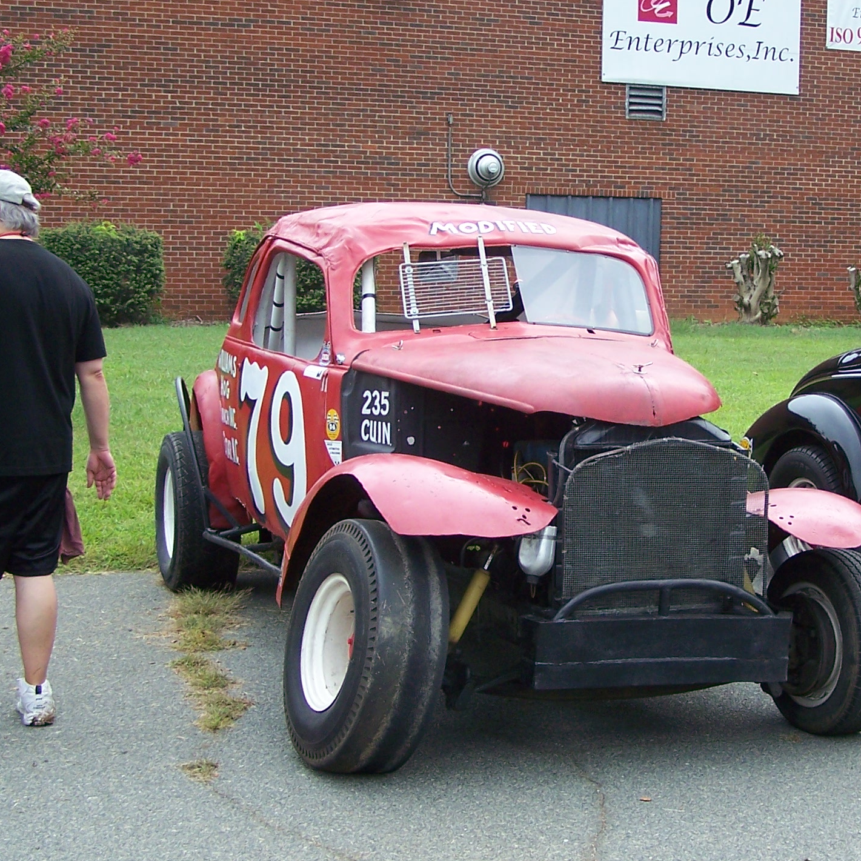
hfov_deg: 25.5
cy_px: 400
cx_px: 594
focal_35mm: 67
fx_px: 1885
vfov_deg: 25.7
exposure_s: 1/320
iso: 80
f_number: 2.8
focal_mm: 6.3
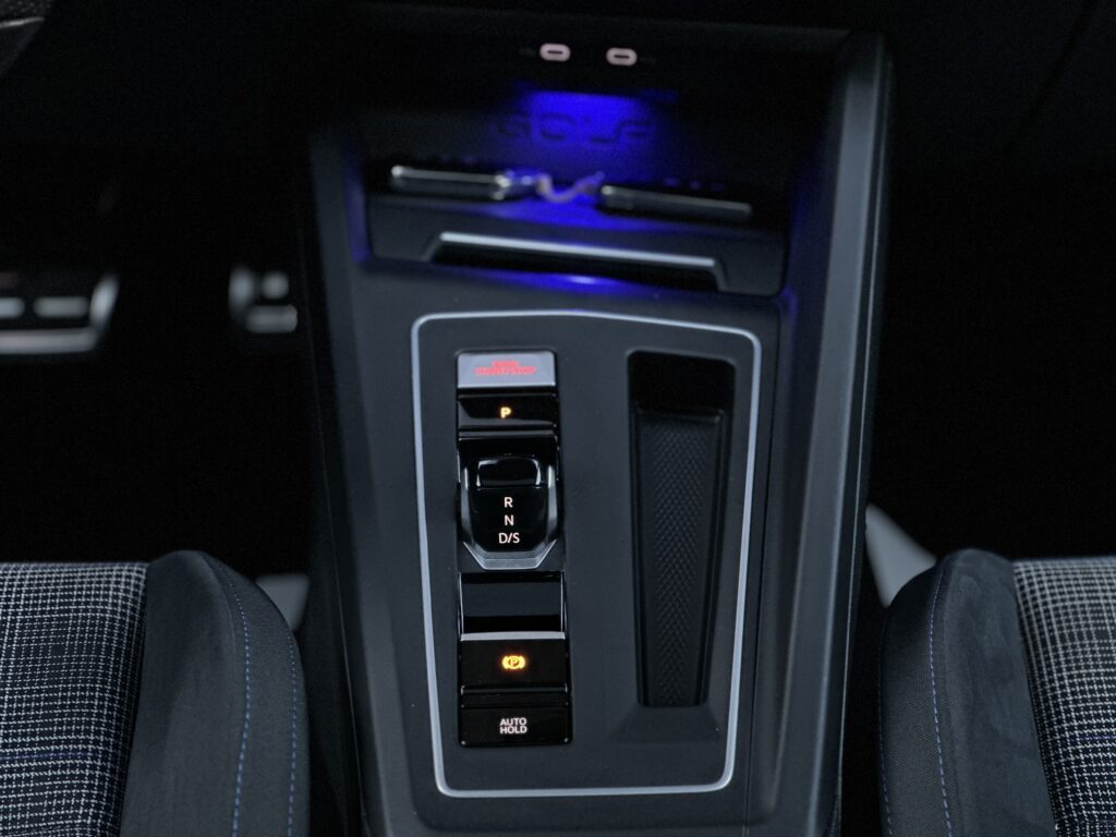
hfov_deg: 25.3
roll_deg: +0.0
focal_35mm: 77
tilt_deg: -33.0
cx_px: 558
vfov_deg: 19.1
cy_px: 418
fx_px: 2482
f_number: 2.8
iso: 500
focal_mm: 9
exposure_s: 1/23
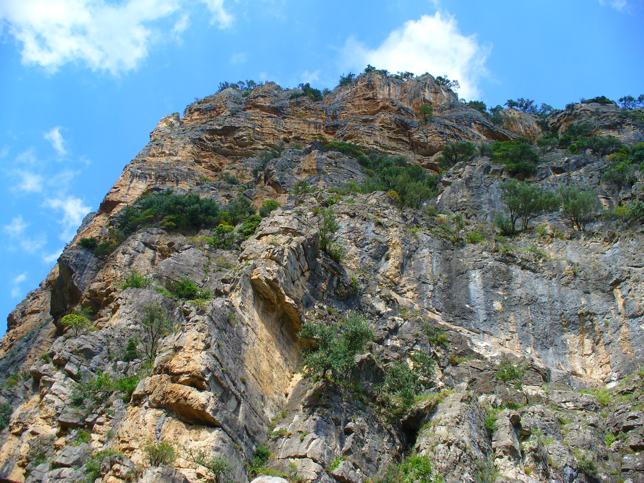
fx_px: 688
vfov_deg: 38.7
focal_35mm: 37
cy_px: 242
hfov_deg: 50.1
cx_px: 322
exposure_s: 1/160
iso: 64
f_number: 5.6
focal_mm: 6.1
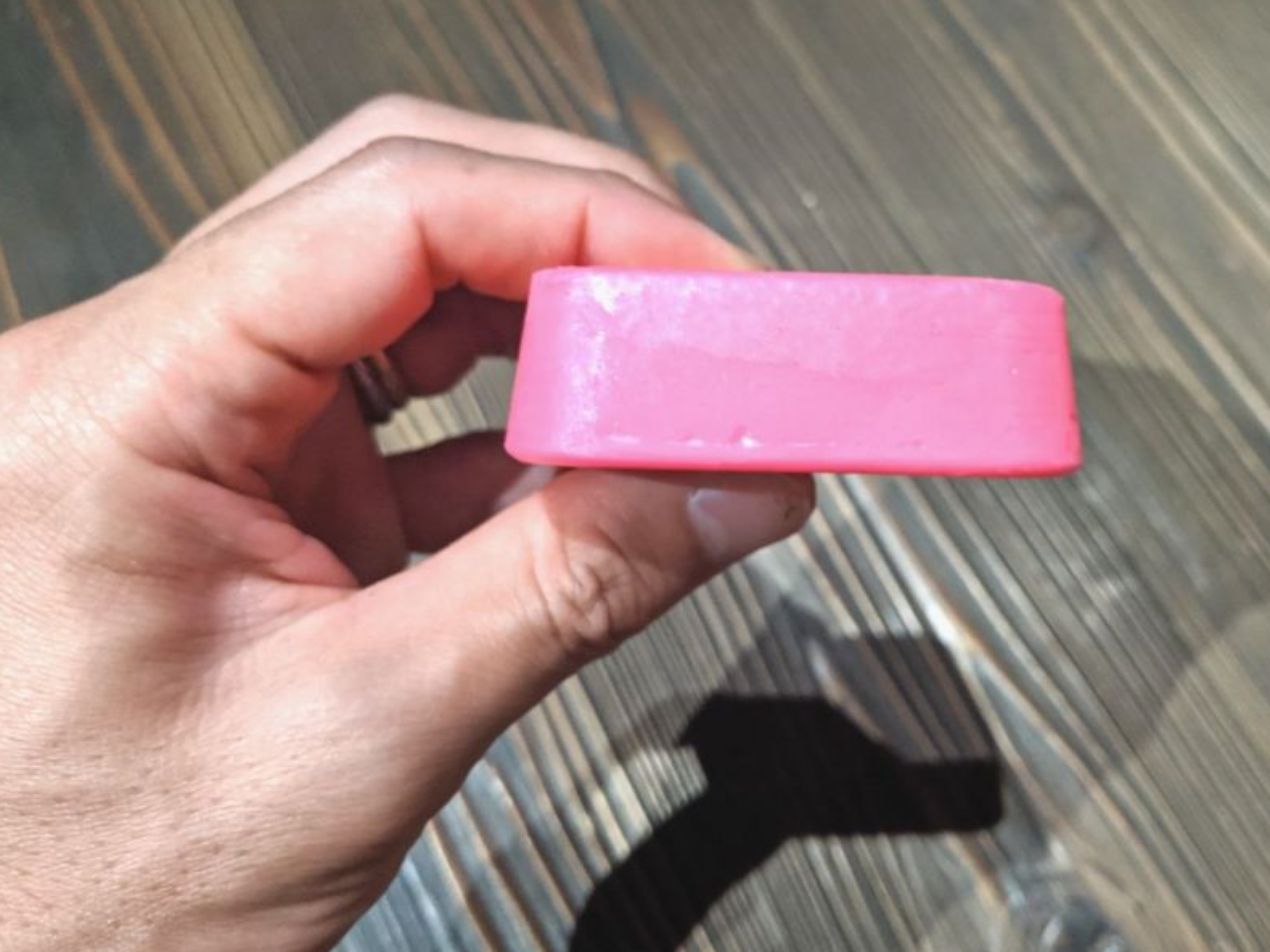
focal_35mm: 35
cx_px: 776
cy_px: 381
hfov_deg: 52.2
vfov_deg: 40.5
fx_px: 1284
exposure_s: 1/24.5
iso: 655
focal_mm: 4.44
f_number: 1.8
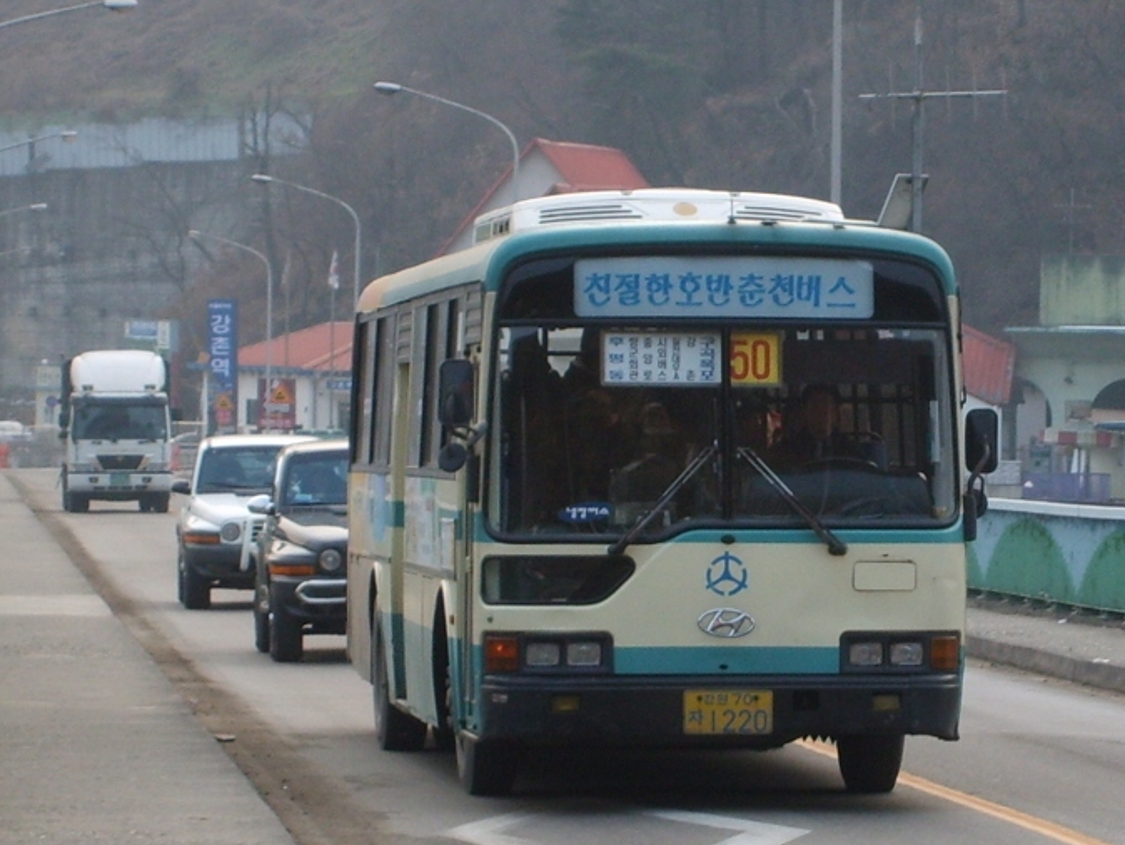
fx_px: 3284
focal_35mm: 101
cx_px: 589
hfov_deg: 19.4
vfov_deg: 14.7
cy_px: 405
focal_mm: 15.5
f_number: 4.6
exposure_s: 1/125
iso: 50
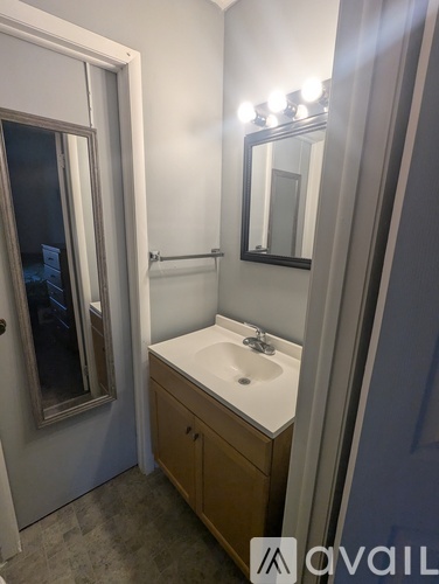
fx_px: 270
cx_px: 220
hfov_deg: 78.2
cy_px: 292
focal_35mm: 16
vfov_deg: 94.4
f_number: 2.2
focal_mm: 2.35
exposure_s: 1/120
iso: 133
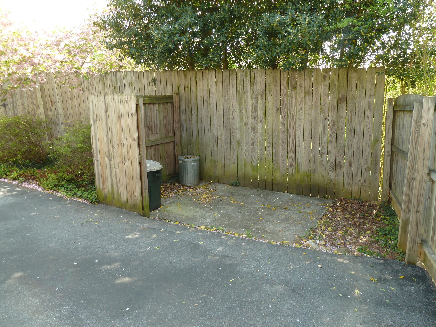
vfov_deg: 54.9
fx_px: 315
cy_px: 164
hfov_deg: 69.4
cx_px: 218
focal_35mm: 25
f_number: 3.3
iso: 80
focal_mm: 4.1
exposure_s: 1/60
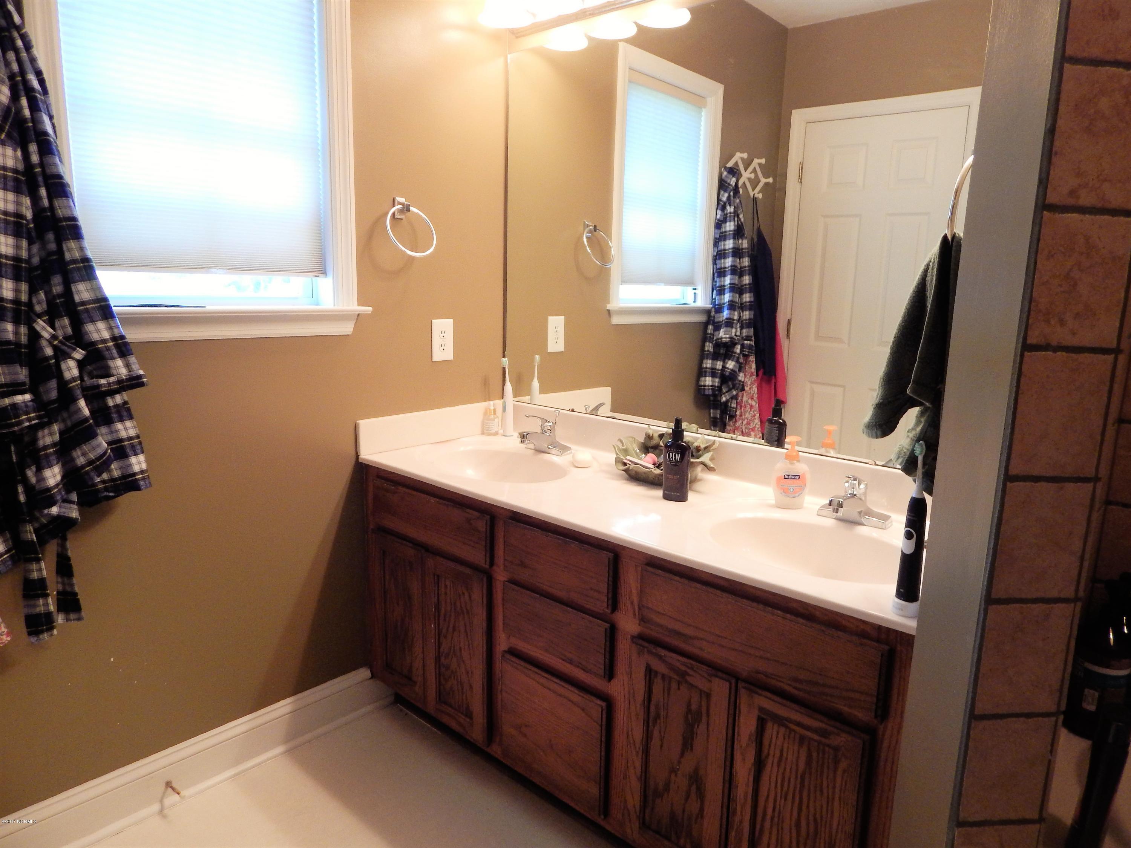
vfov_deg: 61.1
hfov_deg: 76.4
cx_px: 566
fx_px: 719
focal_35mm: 22
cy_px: 424
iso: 280
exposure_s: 1/30
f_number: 3
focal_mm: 4
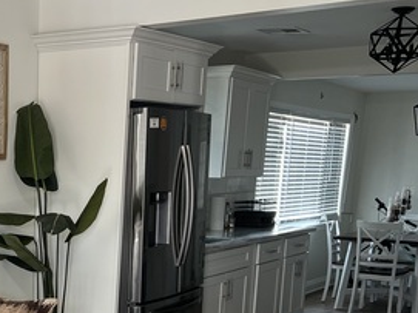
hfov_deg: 28.4
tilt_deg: -14.5
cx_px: -1
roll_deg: -0.4
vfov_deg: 21.7
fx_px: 772
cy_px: 345
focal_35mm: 64
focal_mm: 5.7
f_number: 1.5
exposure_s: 1/120
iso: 100
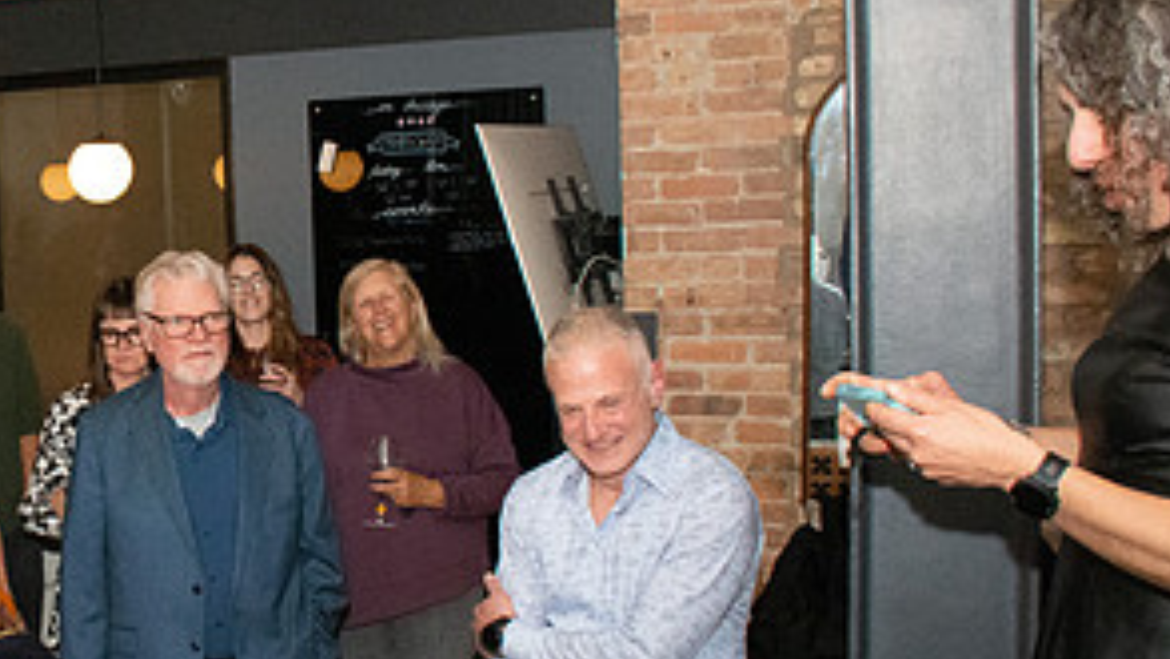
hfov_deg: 34.2
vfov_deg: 21.5
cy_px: 377
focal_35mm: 56
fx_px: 1738
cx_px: 20
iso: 5000
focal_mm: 18
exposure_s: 1/160
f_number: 10
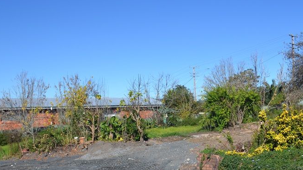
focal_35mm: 44
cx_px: 204
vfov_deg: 26.9
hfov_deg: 45.6
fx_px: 353
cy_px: 117
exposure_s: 1/250
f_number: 8
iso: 100
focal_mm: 18
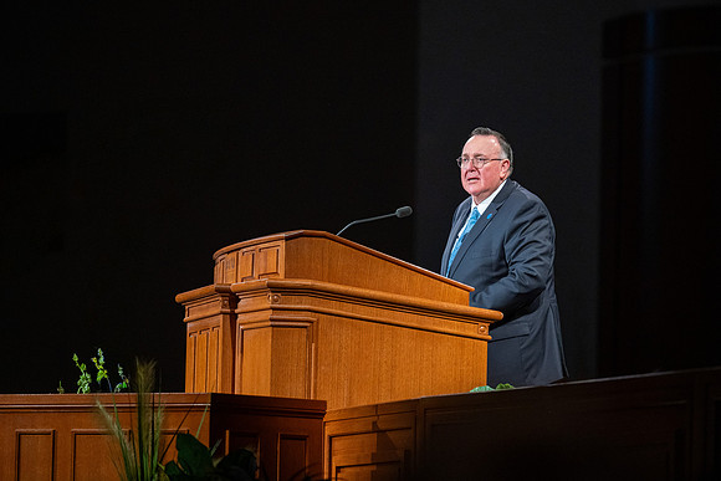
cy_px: 178
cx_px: 455
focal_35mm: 227
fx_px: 4552
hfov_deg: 9.1
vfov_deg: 6.0
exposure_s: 1/160
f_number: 2.8
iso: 640
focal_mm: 180
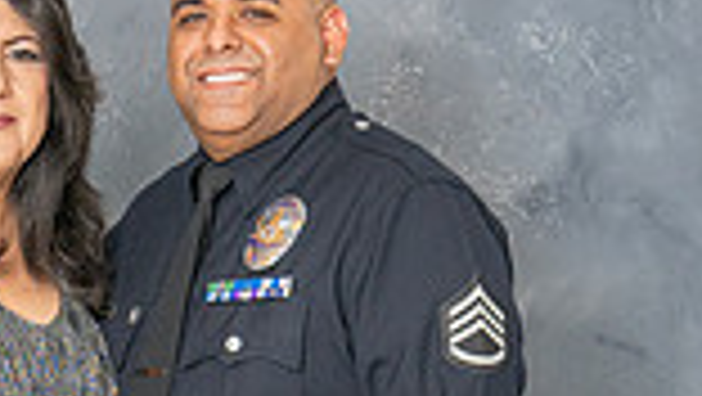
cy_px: 644
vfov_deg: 6.7
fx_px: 3334
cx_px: -24
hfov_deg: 11.9
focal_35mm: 179
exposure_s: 1/200
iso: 200
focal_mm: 32.5
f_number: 5.6
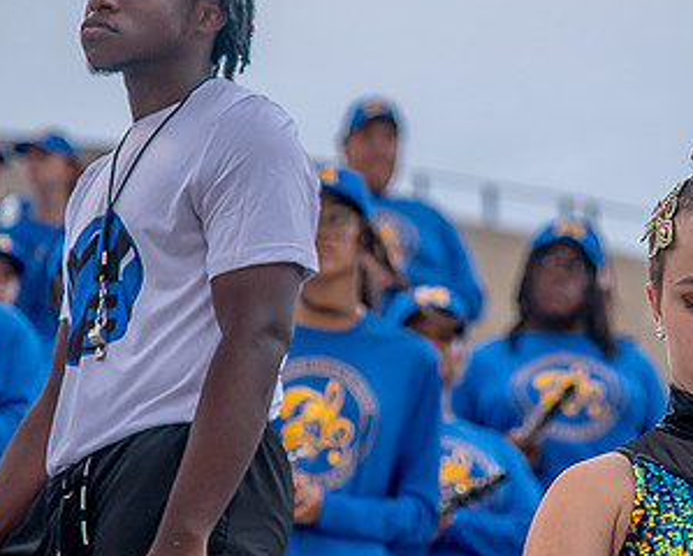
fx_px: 4477
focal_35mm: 218
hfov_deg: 8.8
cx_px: 461
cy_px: 271
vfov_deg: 7.1
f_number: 4
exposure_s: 1/250
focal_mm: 120
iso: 400
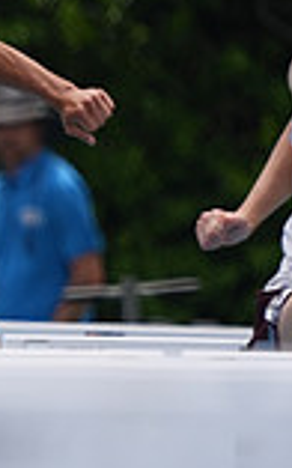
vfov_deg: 0.9
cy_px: 270
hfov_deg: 0.6
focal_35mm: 2263
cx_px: -560
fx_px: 28841
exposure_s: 1/2500
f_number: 6.3
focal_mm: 600
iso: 500
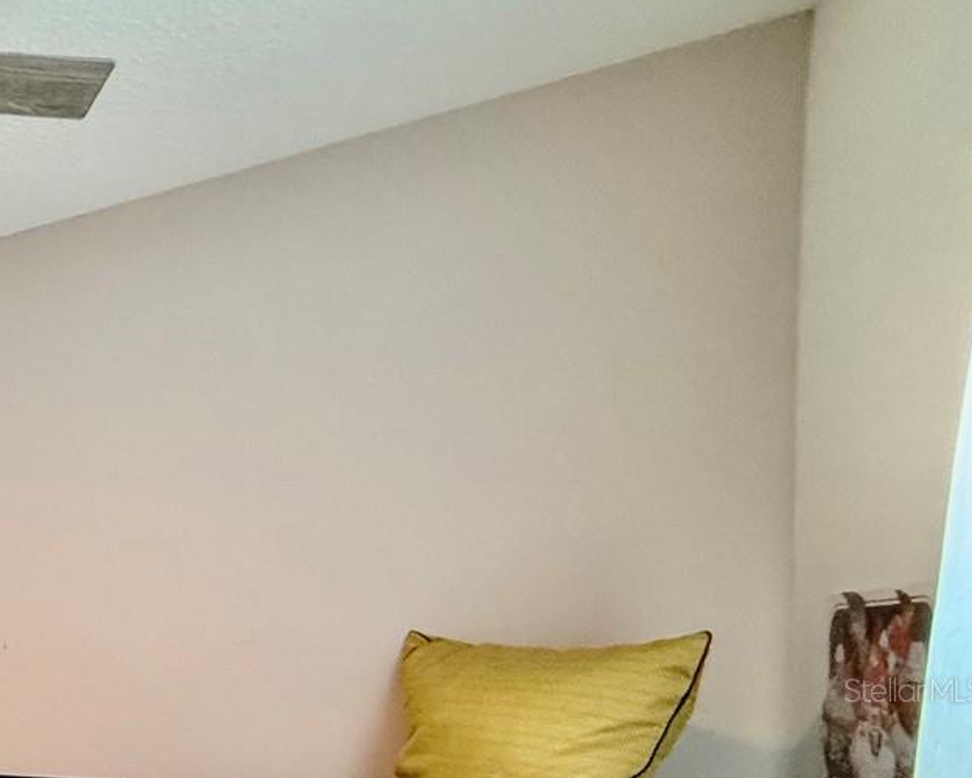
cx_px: -253
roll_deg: +1.9
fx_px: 1007
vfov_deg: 39.4
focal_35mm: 35
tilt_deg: -2.3
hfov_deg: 36.5
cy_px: 689
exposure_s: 1/60
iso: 400
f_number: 2.2
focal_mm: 2.22
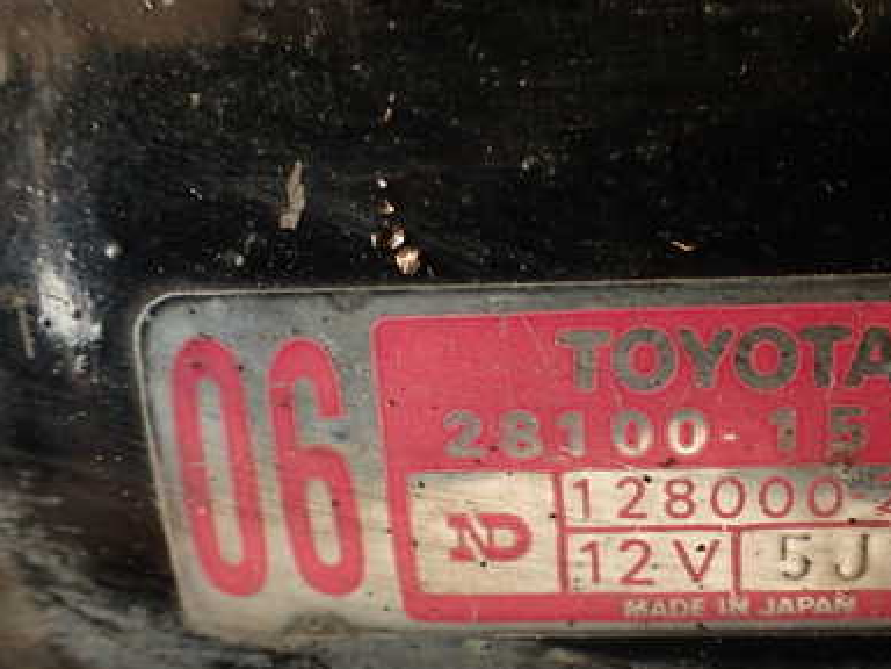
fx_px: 1287
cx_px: 620
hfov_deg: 37.6
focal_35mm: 50
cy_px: 465
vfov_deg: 28.8
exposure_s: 1/60
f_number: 2.4
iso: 100
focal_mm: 5.79
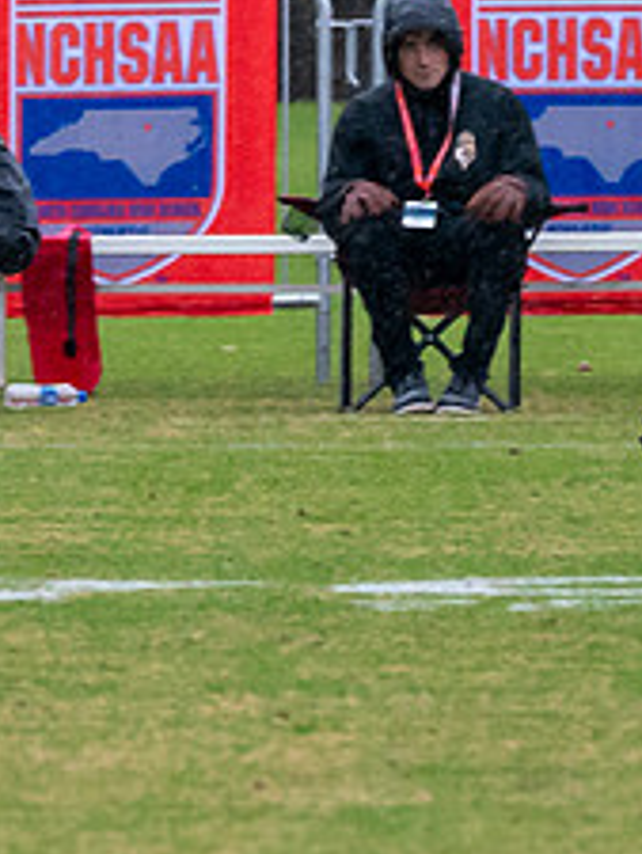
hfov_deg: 1.2
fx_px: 31944
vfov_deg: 1.5
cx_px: -242
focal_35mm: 1293
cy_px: 359
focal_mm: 244
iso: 3200
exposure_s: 1/1000
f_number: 5.6
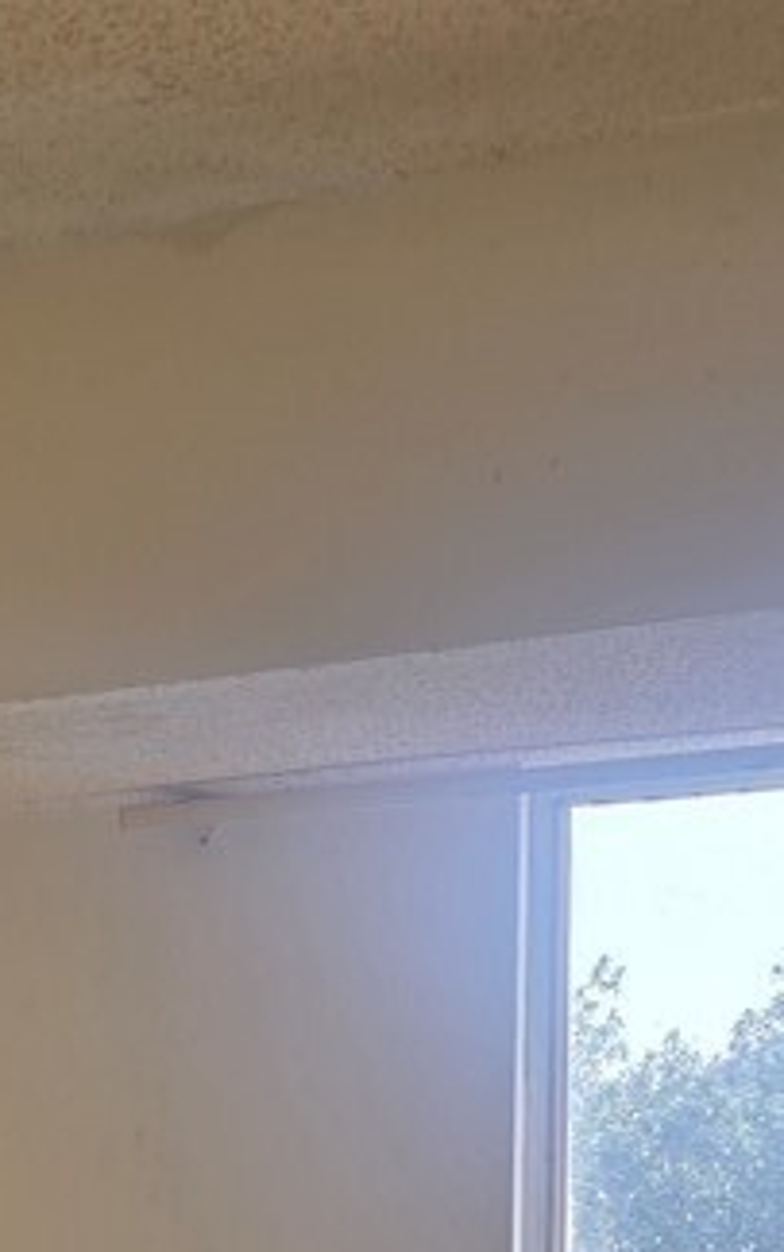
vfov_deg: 24.5
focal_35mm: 77
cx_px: -236
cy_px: 1472
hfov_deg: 16.1
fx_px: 2628
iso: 12
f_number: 1.7
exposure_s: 1/180
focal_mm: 6.3
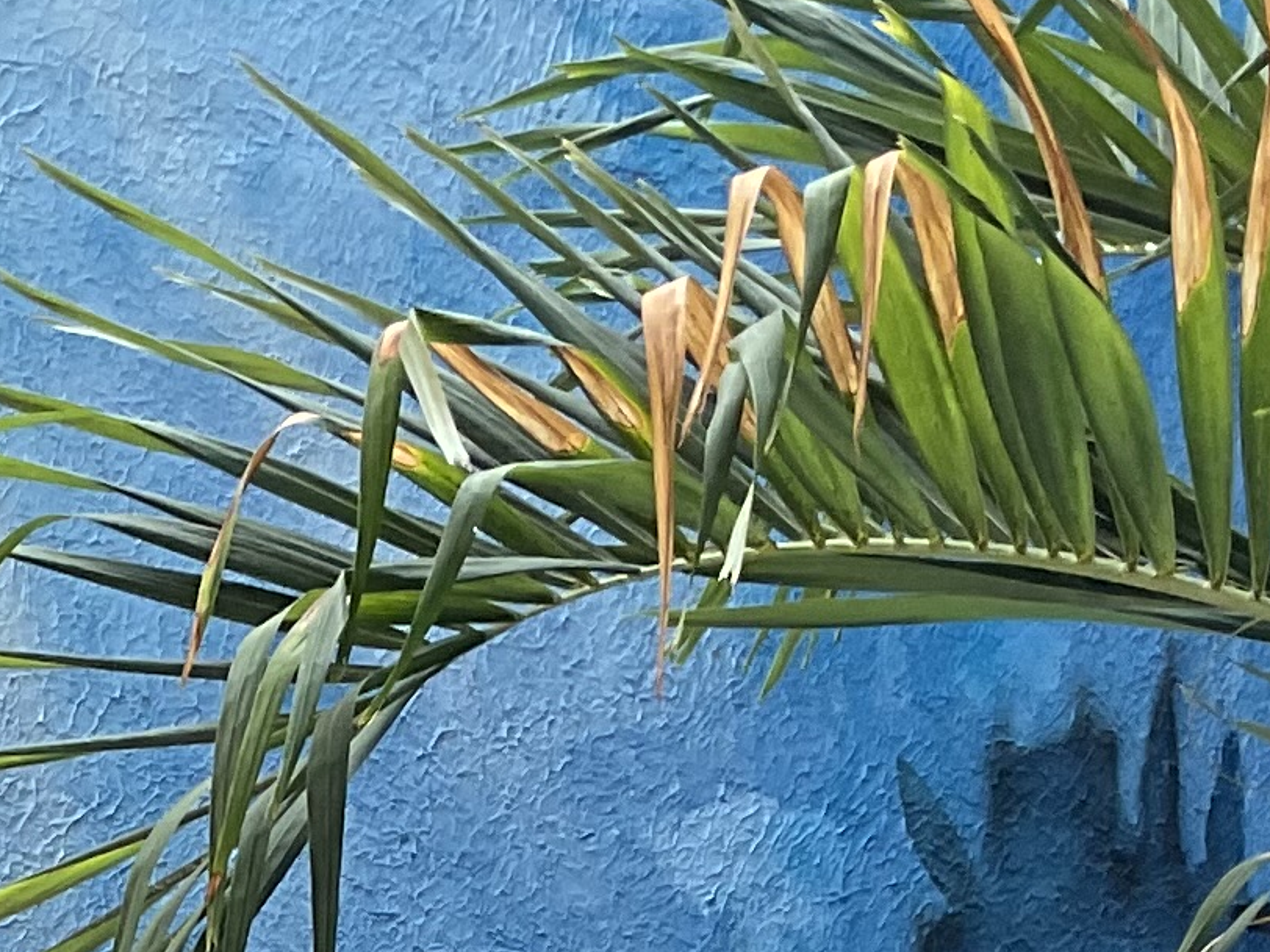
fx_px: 5283
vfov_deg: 9.4
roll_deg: +3.0
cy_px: 2078
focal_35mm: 144
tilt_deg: -3.4
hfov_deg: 13.4
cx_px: -231
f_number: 1.8
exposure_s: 1/457
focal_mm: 3
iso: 16
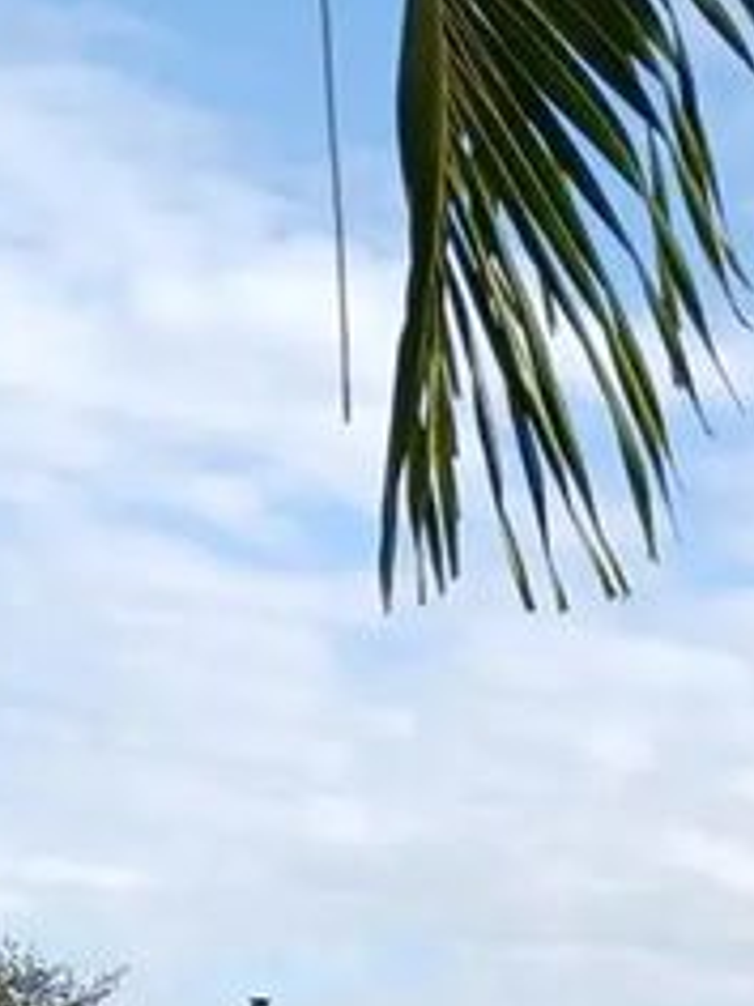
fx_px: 2730
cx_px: 1171
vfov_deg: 17.8
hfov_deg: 14.5
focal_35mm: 94
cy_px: 1673
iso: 20
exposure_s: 1/500
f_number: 1.8
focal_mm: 3.98
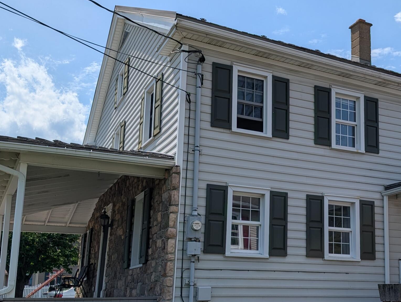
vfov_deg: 30.8
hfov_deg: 39.4
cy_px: 194
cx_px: 297
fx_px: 545
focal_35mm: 47
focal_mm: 6.9
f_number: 1.68
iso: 23
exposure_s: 1/2174
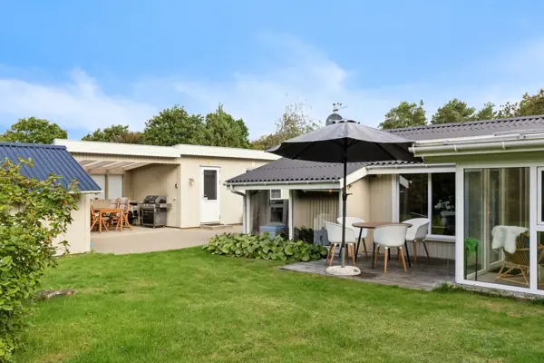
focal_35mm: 28
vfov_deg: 45.7
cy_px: 182
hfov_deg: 64.6
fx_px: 431
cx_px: 272
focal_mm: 19
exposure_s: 1/160
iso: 200
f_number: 8
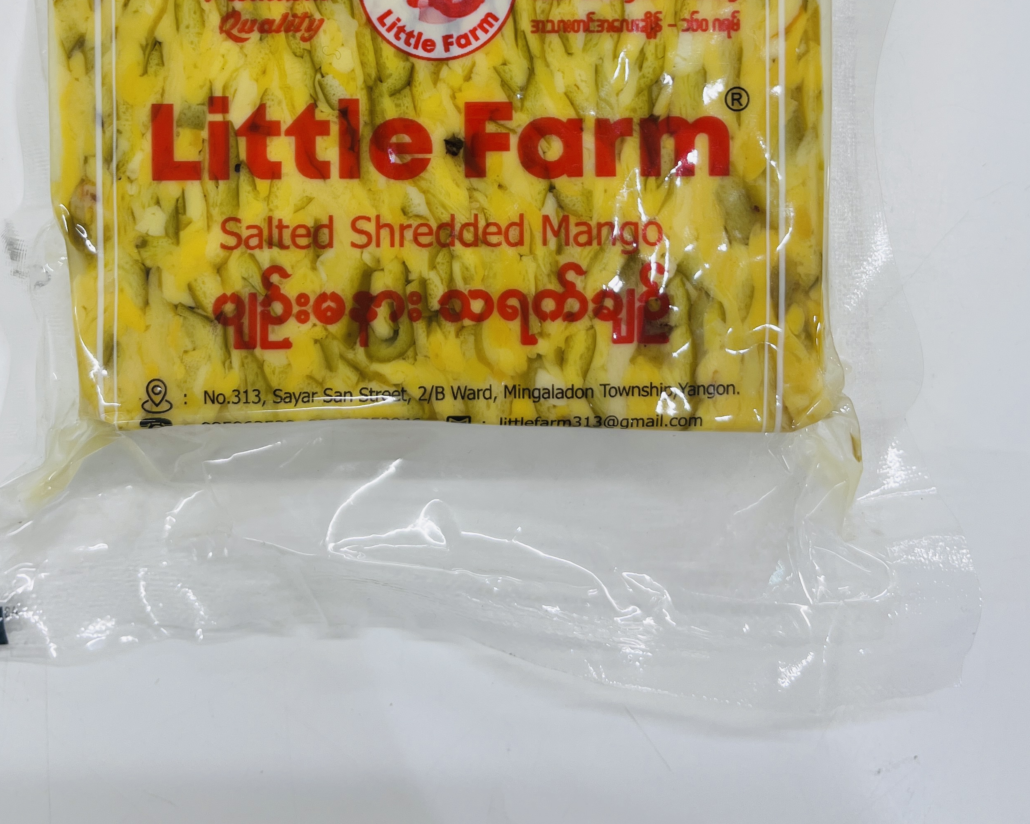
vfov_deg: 35.1
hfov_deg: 44.7
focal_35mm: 41
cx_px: 469
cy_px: 146
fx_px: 1250
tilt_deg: -89.5
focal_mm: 5.1
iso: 32
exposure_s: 1/120
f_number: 1.6
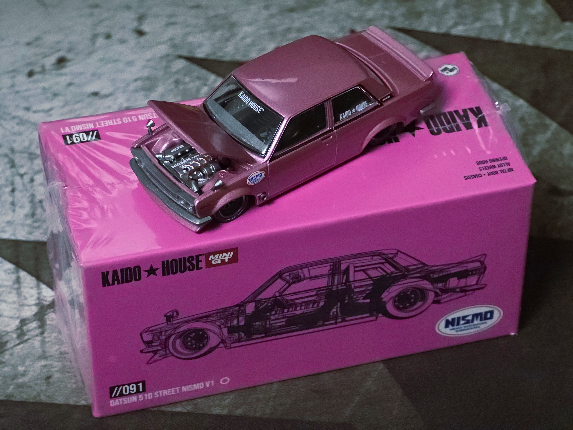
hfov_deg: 17.1
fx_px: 1904
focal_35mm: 115
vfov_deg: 12.9
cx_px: 286
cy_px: 215
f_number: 3.4
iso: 1000
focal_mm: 18.6
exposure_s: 1/60.2
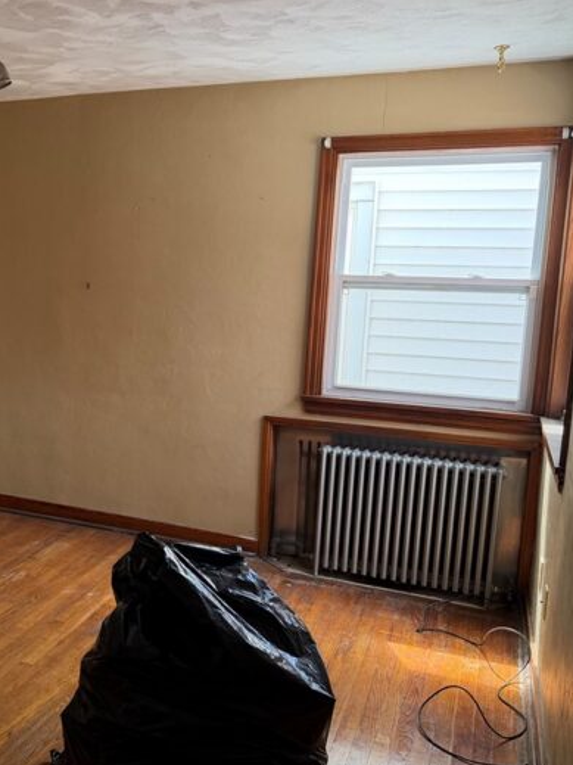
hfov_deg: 36.5
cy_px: 368
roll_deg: -1.3
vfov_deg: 50.1
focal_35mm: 37
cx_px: 69
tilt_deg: -7.0
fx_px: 817
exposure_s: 1/155
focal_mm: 6.76
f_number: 1.78
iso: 200
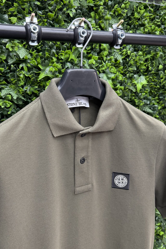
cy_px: 115
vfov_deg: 60.2
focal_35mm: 31
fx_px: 214
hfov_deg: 42.3
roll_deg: -1.1
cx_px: 75
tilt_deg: -8.1
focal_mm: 6.76
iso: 200
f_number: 1.78
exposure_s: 1/104
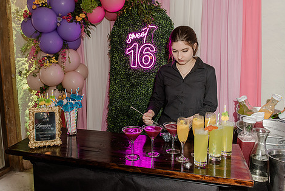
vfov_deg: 42.3
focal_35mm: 31
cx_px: 128
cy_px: 83
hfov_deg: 60.1
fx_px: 246
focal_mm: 24
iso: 800
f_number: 4.5
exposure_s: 1/125
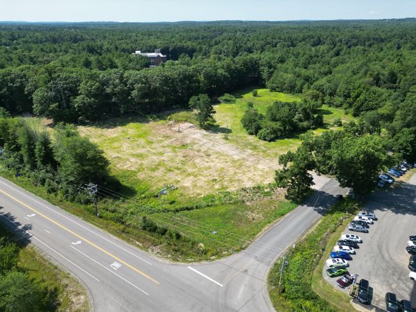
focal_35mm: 24
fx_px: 288
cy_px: 156
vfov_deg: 56.8
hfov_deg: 71.6
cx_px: 208
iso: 140
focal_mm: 6.72
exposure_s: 1/2500
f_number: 1.7
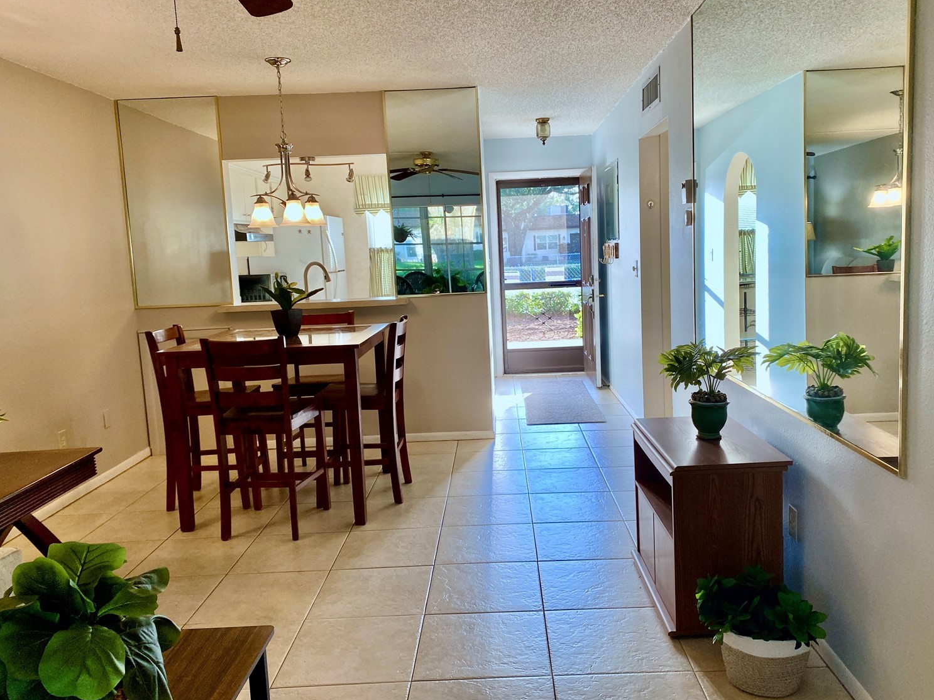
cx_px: 492
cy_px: 344
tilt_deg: -6.2
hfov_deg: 63.4
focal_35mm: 28
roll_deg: +2.0
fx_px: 755
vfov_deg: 49.7
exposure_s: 1/120
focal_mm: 4.25
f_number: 1.8
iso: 100
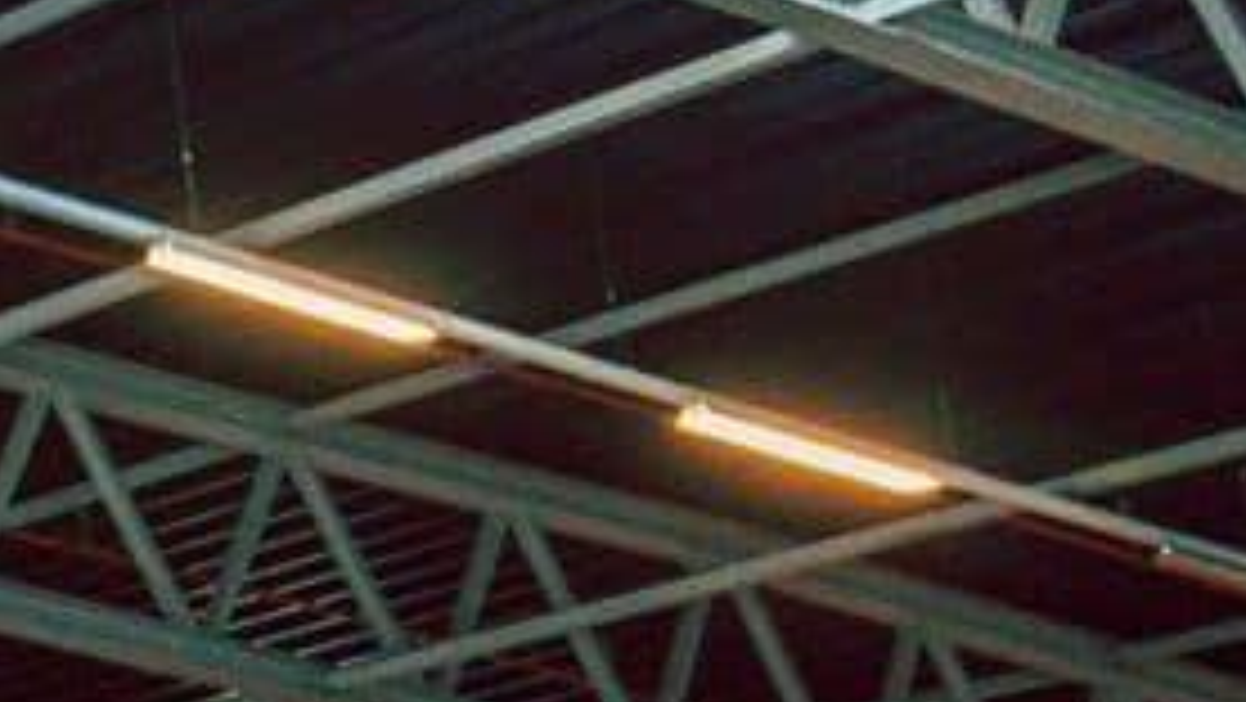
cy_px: 398
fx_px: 4792
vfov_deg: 8.4
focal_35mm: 145
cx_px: -2240
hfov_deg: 11.0
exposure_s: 1/160
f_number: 3.2
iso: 1000
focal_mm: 24
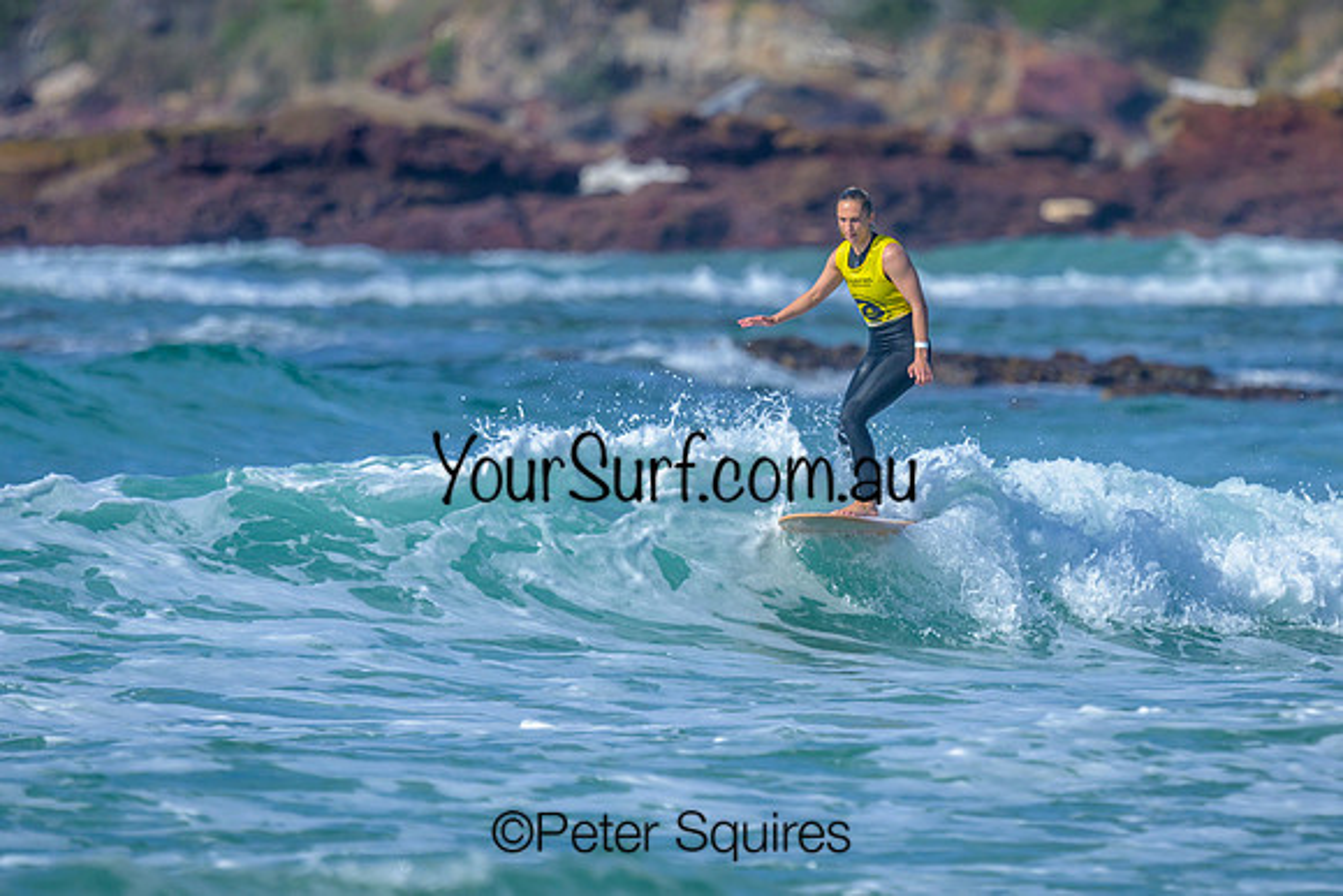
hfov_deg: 1.9
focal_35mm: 1100
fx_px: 41043
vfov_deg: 1.3
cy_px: 453
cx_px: 779
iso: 220
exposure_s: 1/2000
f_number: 6.3
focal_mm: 800
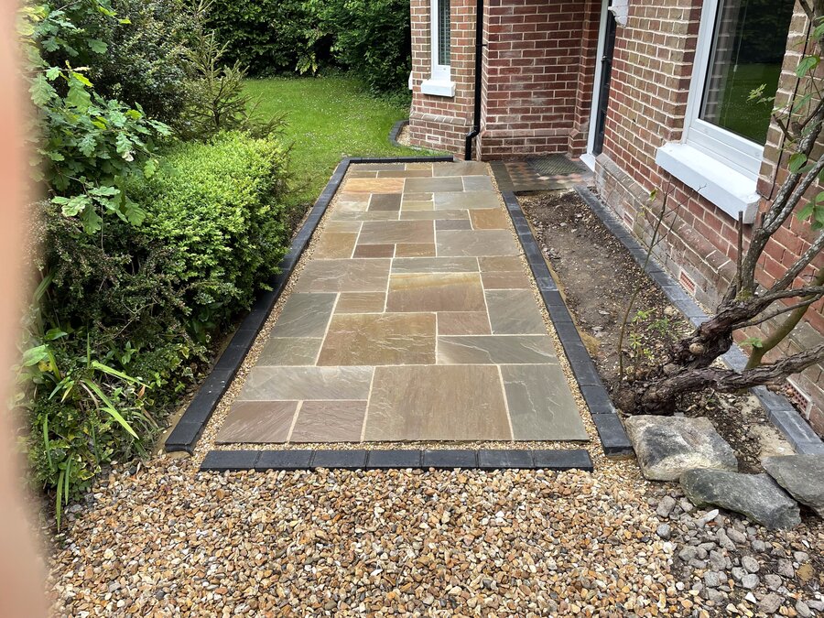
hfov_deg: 67.3
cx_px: 412
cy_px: 309
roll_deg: +2.4
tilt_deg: -28.0
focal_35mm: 26
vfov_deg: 53.1
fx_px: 619
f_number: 1.6
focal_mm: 4.2
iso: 32
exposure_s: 1/129
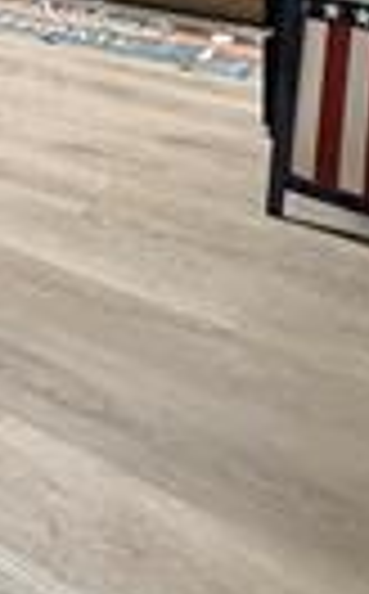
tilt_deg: -0.4
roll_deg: -0.4
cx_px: -94
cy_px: -243
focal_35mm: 54
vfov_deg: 28.2
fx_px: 873
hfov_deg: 21.8
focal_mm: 2.22
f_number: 2.2
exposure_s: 1/60
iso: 250
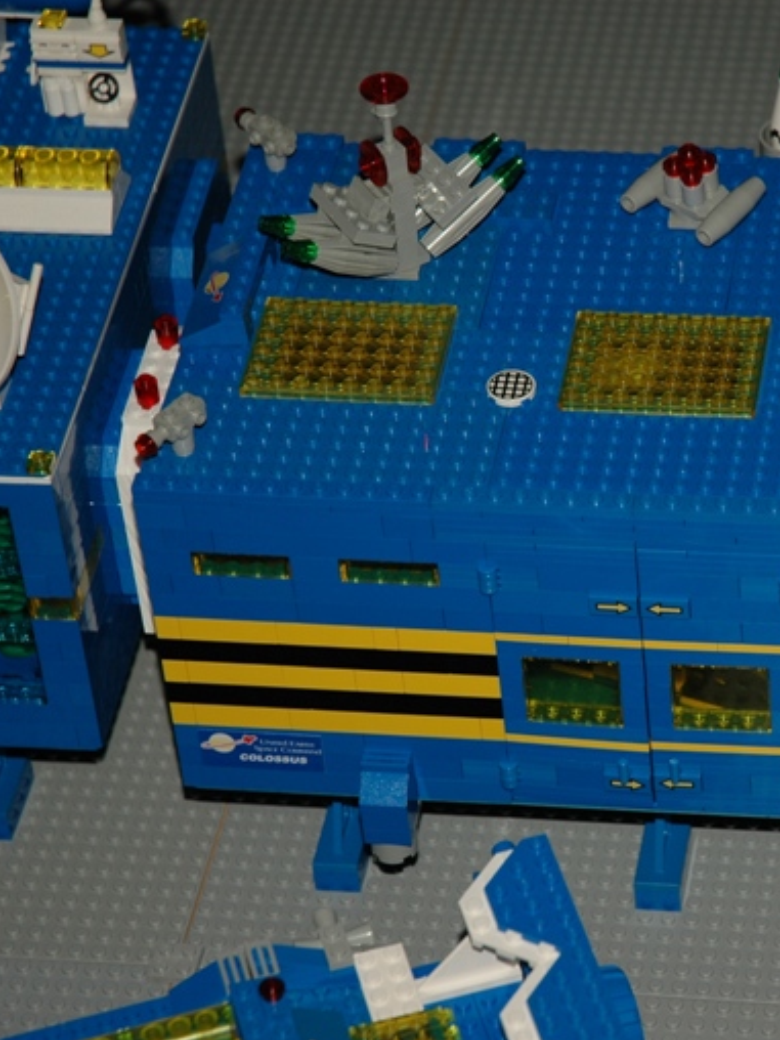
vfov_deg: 13.9
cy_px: 521
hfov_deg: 10.4
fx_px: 4258
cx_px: 665
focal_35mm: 142
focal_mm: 65
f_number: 4.5
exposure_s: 1/60
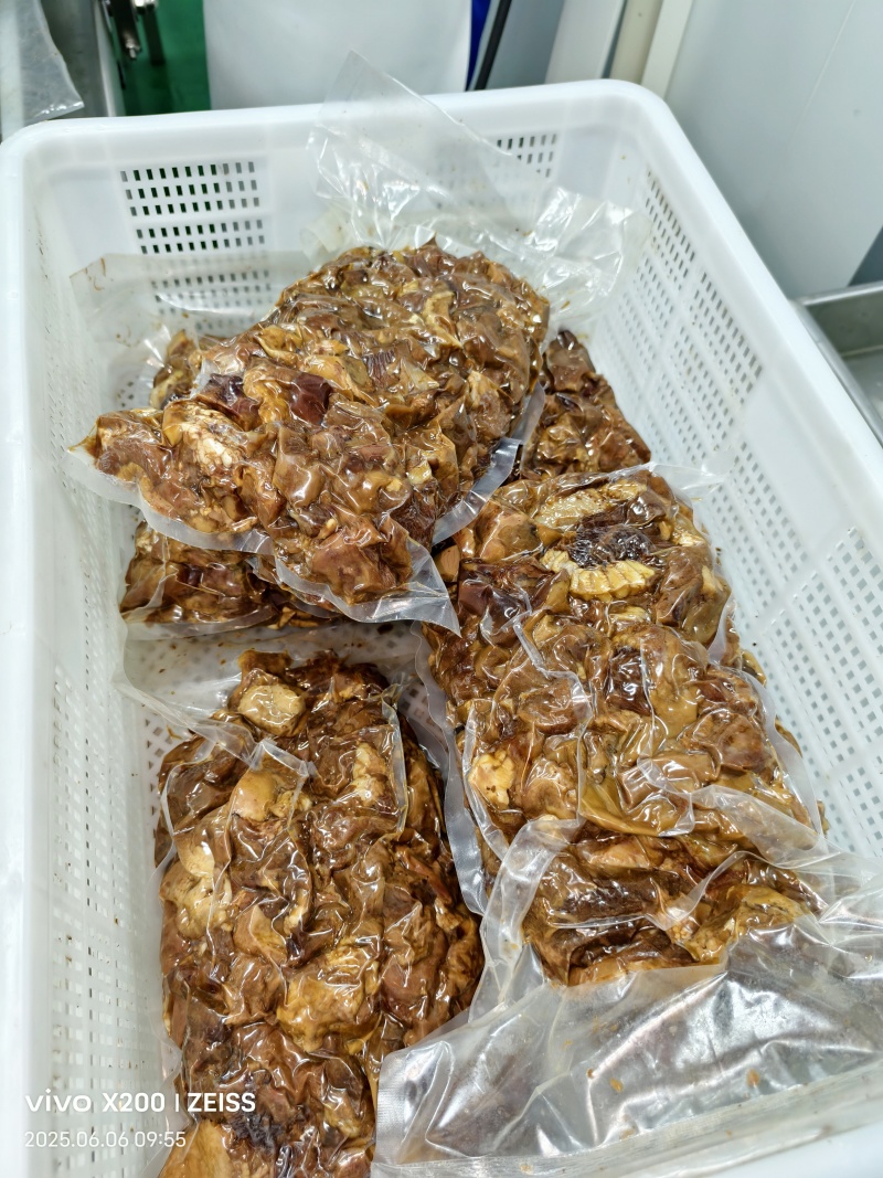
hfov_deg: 58.9
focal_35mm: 23
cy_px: 589
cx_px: 442
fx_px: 782
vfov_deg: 73.9
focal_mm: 5.6
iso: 508
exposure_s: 1/100
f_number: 1.57
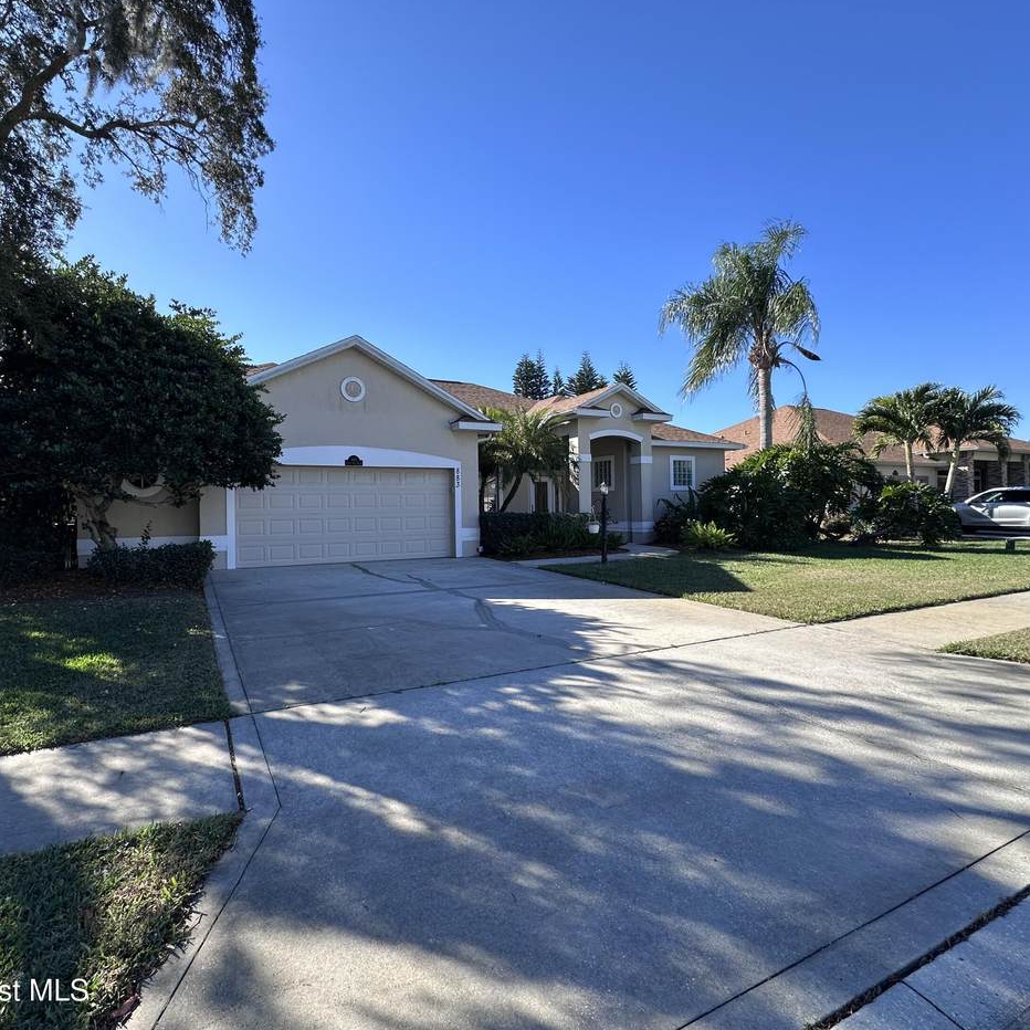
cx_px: 459
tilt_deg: +0.2
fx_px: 572
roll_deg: +1.2
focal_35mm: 17
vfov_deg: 84.0
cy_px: 508
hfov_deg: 83.7
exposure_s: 1/988
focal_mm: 2.22
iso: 40
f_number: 2.2
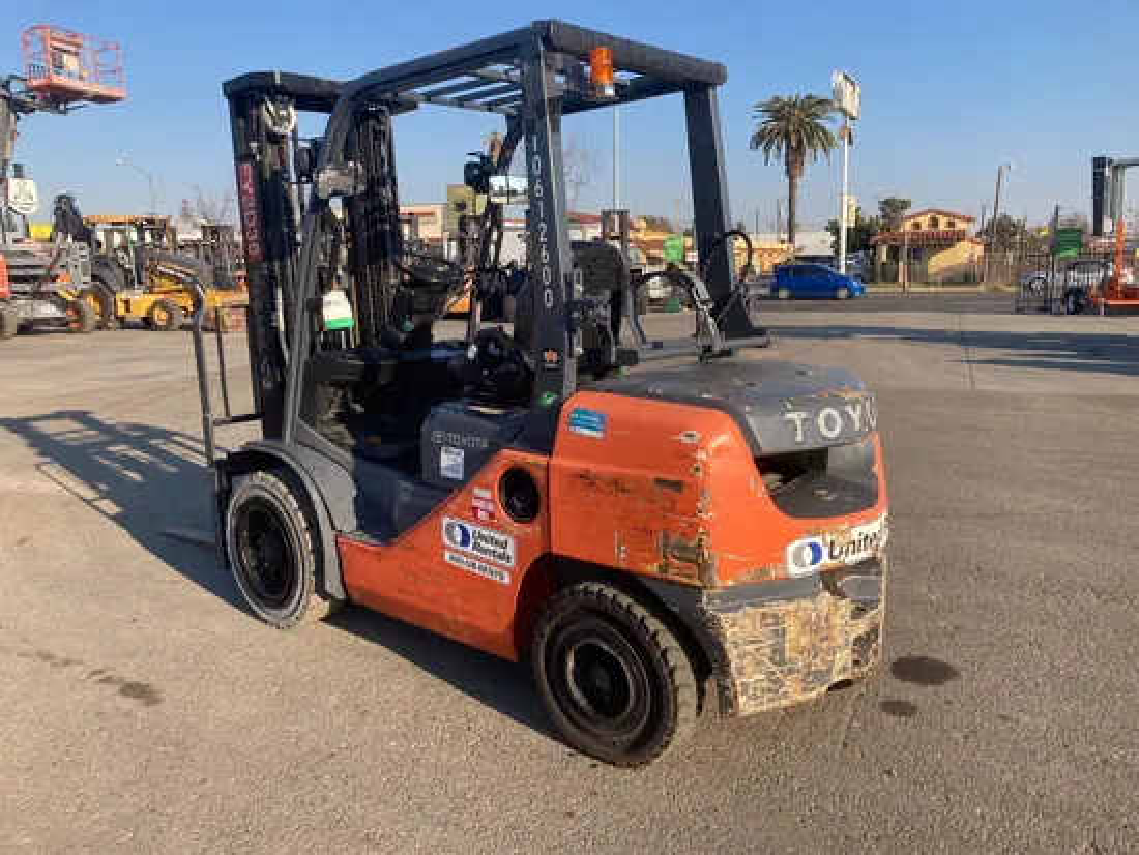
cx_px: 570
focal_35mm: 28
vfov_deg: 49.8
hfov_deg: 63.4
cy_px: 428
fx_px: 922
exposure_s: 1/1156
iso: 20
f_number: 1.8
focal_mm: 3.99
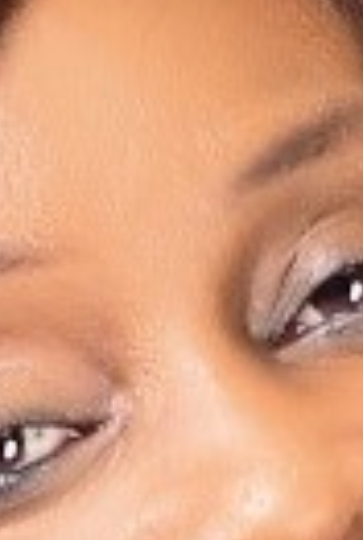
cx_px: 256
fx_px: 4769
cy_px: 958
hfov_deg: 4.4
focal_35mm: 317
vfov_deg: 6.4
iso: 500
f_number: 3.5
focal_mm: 50
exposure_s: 1/160
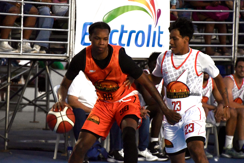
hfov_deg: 7.4
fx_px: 1877
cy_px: 82
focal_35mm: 277
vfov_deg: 5.0
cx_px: 122
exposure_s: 1/640
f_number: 6
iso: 8000
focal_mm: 185
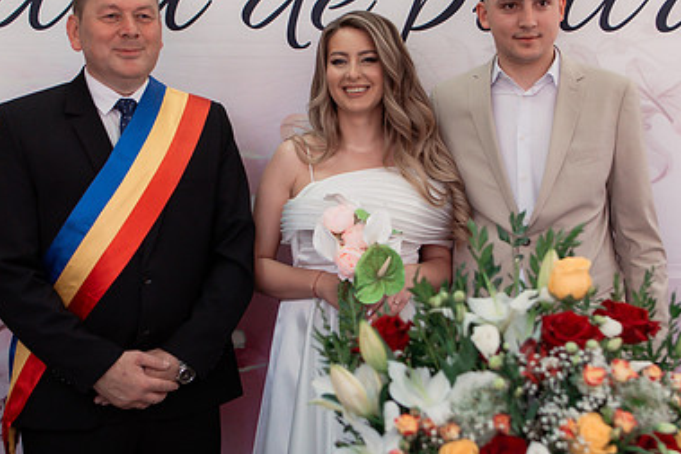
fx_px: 1060
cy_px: 253
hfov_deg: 35.6
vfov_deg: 24.2
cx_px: 356
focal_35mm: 56
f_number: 2.8
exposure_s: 1/250
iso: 800
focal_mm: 35
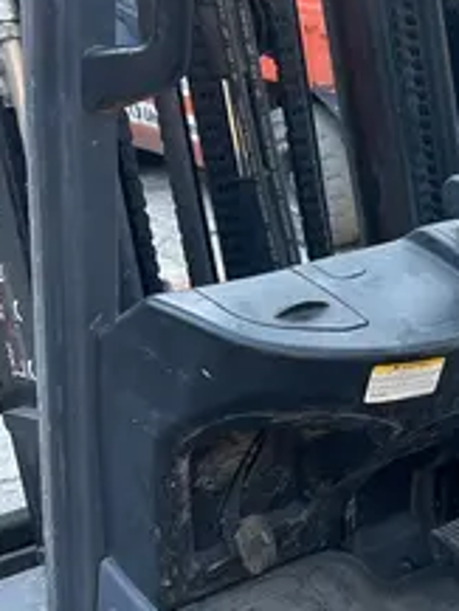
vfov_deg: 22.1
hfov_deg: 15.4
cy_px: 438
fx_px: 1554
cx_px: 698
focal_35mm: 88
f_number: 1.5
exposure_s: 1/196
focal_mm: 5.7
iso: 40
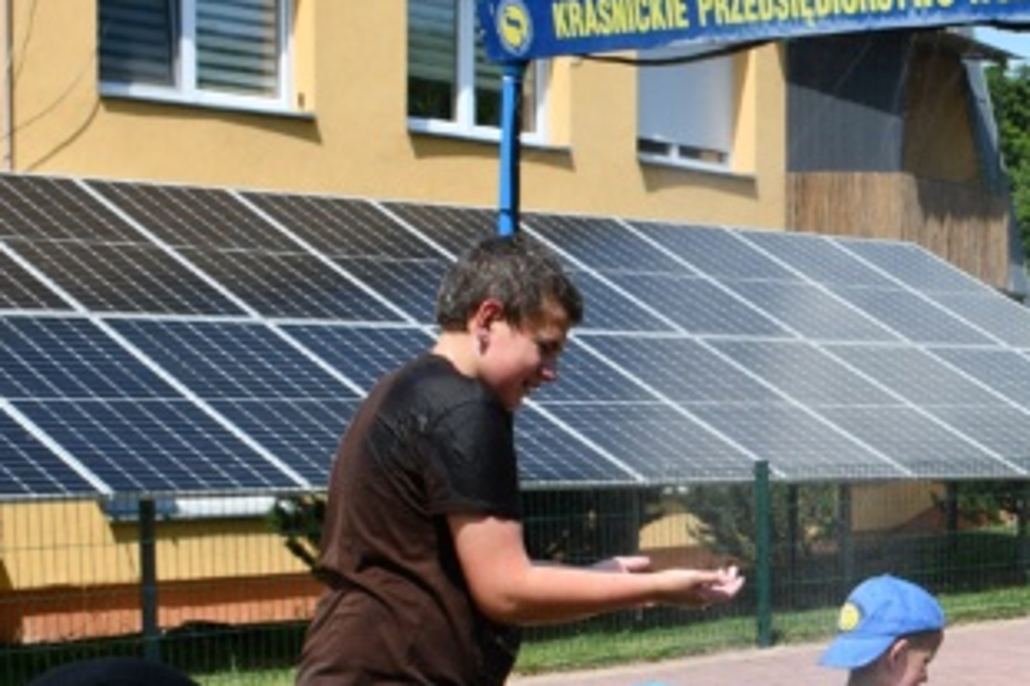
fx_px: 2545
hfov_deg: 21.3
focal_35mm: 89
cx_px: 1222
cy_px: 674
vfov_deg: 15.1
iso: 100
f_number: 9
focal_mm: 18
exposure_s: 1/320
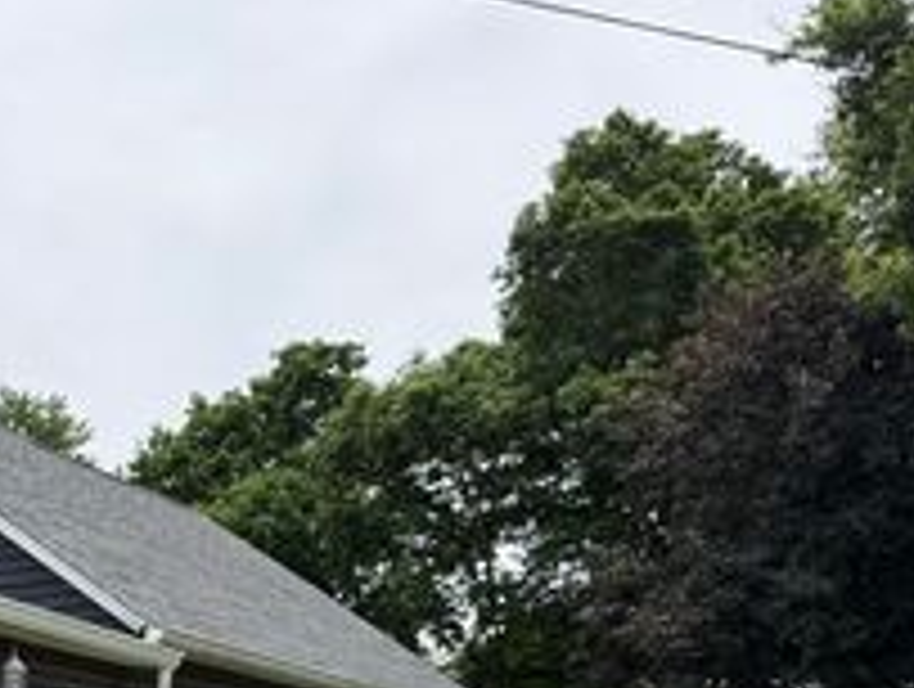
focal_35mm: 59
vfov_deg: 23.5
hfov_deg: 30.6
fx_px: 1561
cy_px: 731
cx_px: 27
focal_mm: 6.76
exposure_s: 1/4405
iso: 80
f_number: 1.78
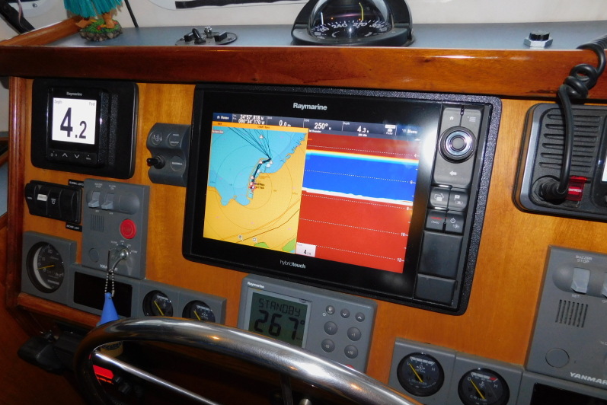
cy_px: 222
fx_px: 405
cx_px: 303
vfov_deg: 53.1
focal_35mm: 24
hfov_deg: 73.7
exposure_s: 1/30
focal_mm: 4
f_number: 3
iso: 200
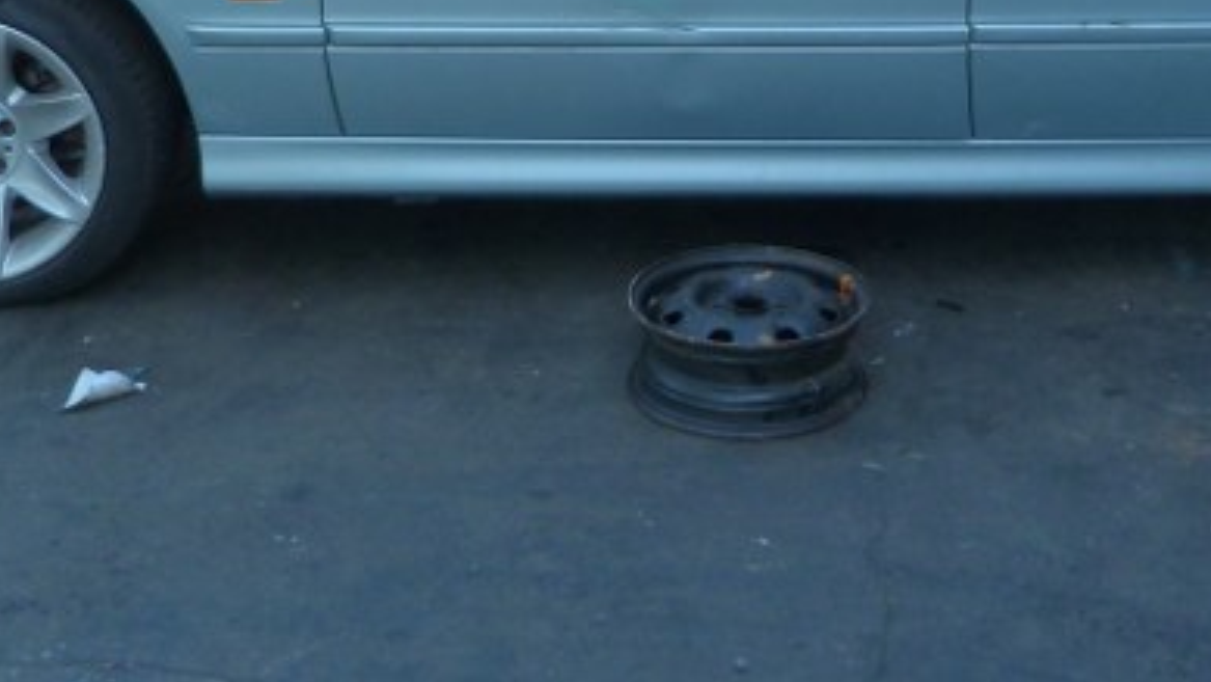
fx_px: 1799
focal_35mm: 56
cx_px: 862
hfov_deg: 36.6
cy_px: -249
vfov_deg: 19.5
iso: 125
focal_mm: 4.5
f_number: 2.8
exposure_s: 1/80
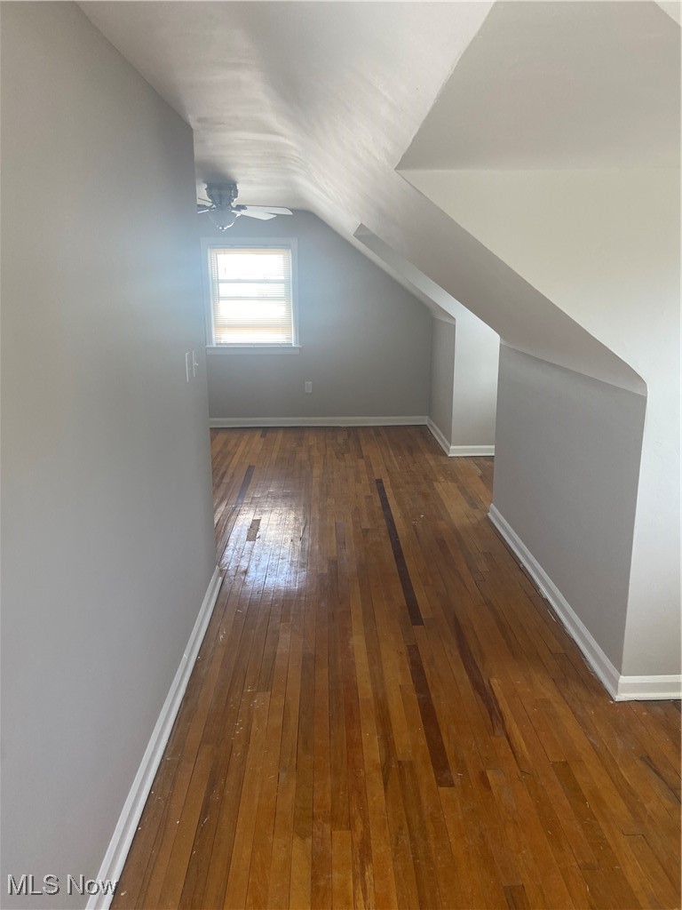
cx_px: 341
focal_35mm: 26
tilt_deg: -11.2
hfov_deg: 53.1
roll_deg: +2.7
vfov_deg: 67.3
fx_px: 683
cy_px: 455
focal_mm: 4.25
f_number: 1.8
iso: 100
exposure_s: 1/122
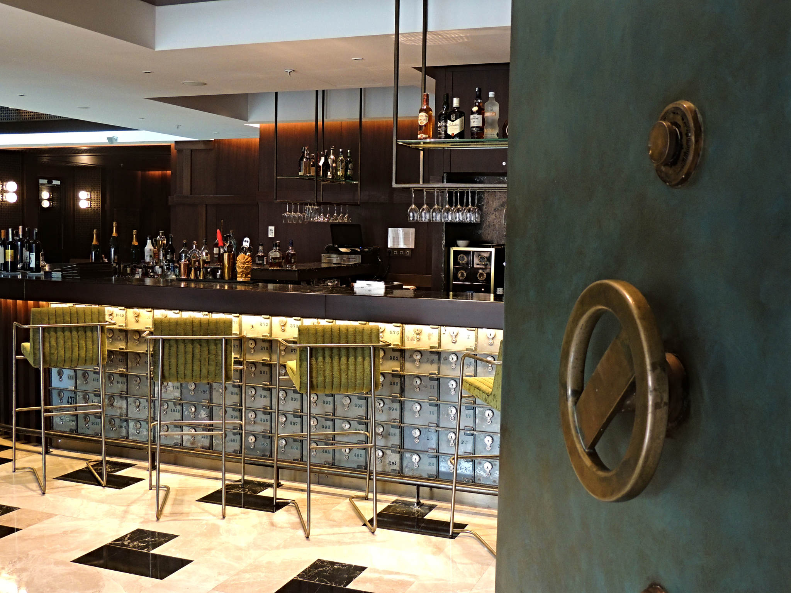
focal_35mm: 40
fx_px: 914
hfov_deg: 46.8
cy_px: 296
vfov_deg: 36.0
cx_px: 396
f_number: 3.3
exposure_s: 1/13
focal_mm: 7.1
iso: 400
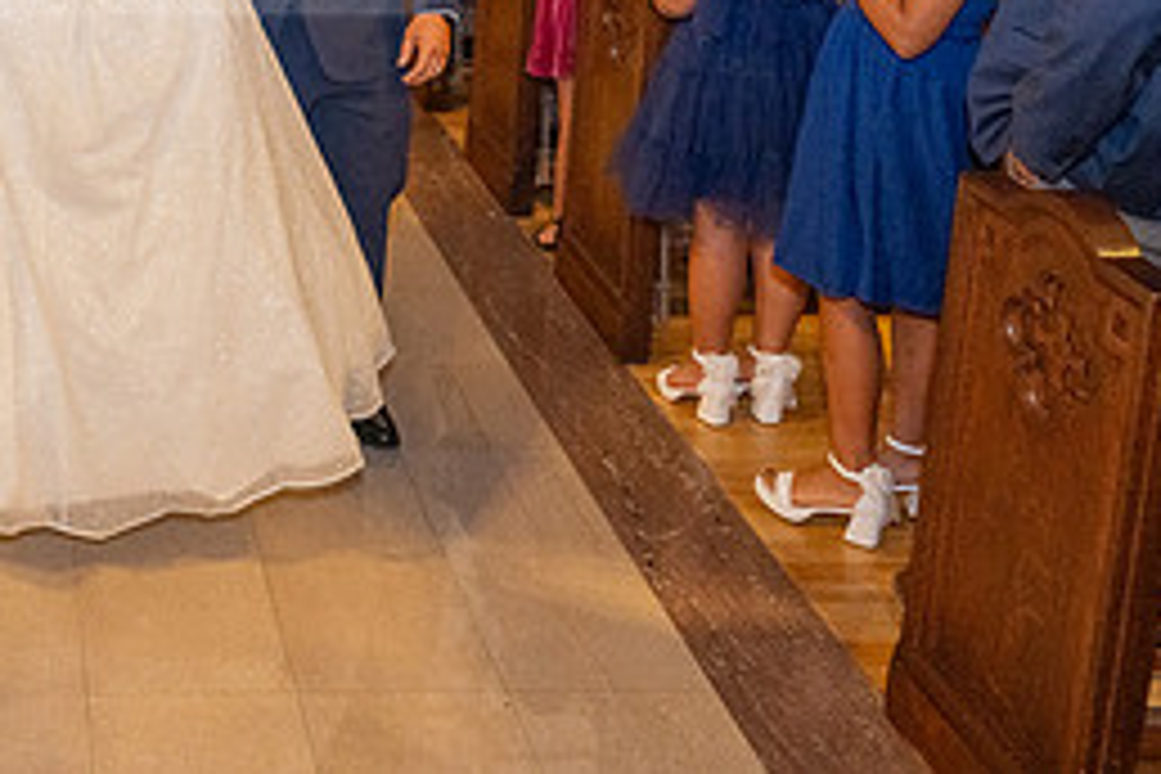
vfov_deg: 23.4
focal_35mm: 54
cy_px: -92
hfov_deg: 34.1
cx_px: 45
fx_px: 1741
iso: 2000
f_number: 3.5
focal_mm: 24
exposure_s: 1/200
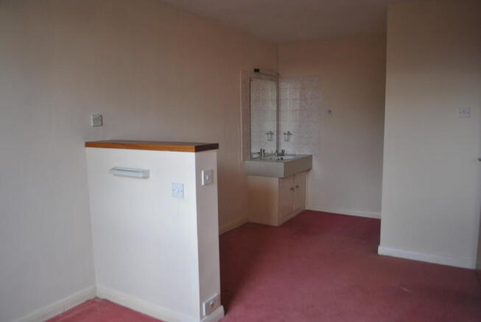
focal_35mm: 27
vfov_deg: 48.0
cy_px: 161
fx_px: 361
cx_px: 240
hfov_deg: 67.3
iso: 320
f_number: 3.5
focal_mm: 18
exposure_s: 1/30
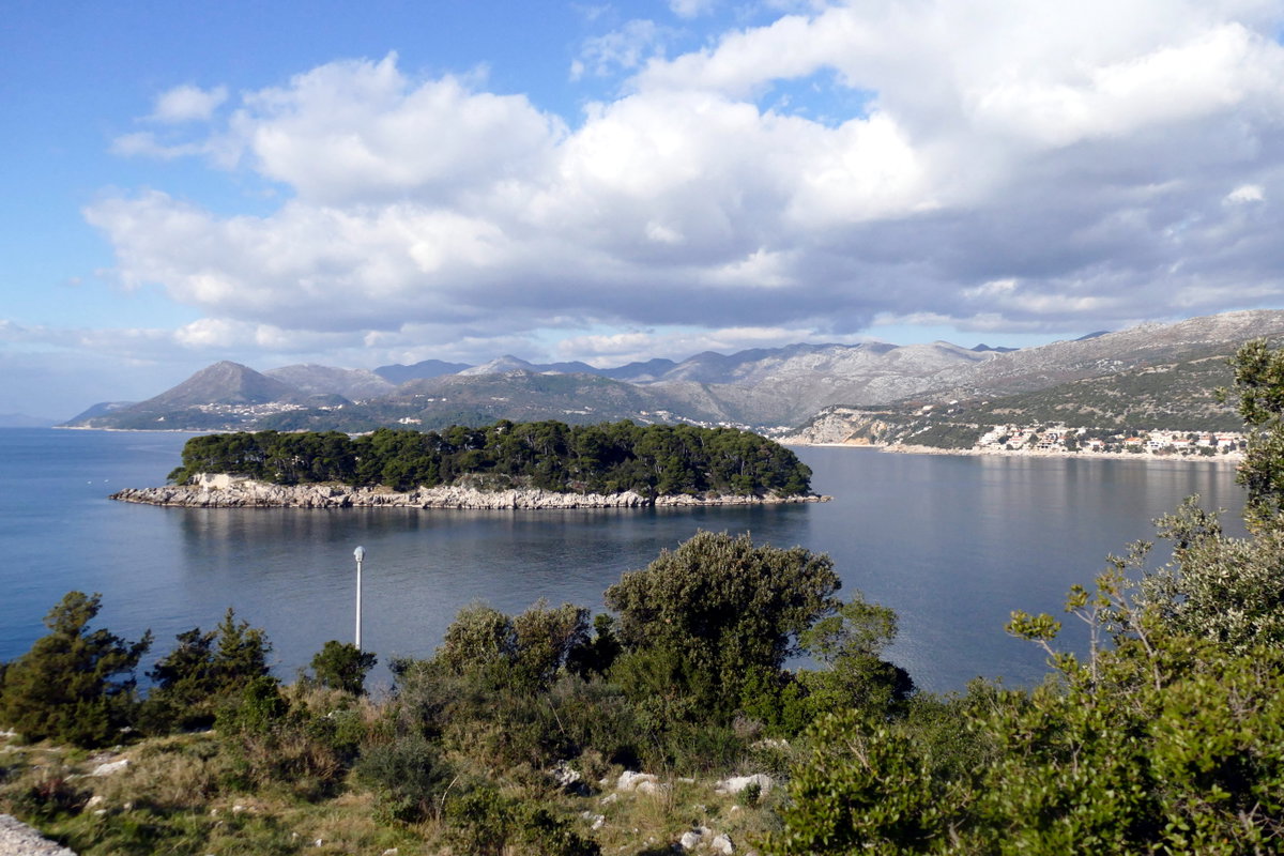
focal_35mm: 32
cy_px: 428
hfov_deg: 58.7
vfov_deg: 41.1
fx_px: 1141
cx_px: 642
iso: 800
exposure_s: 1/13000
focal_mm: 11.6
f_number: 3.2
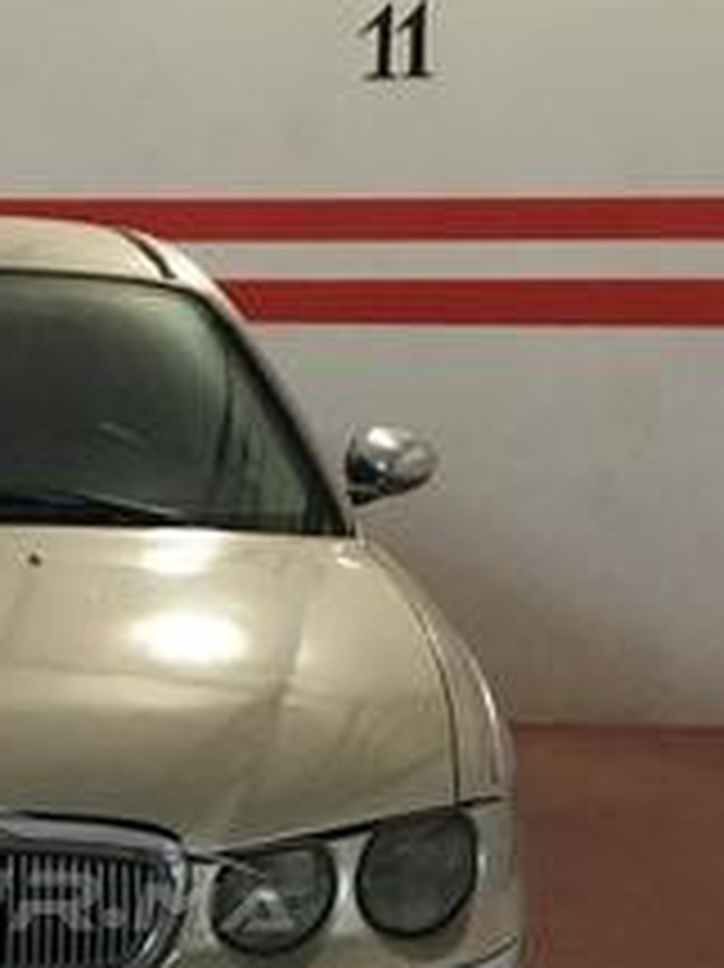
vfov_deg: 21.8
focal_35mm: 88
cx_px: -103
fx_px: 2456
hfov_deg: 16.2
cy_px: 840
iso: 250
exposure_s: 1/17
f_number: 2.2
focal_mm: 4.15
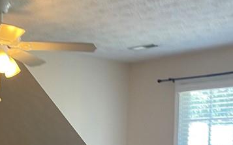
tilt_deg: -6.2
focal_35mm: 79
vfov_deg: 15.9
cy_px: 175
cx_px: -18
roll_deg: -1.1
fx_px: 502
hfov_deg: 24.5
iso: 125
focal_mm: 5.1
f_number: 1.6
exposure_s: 1/60
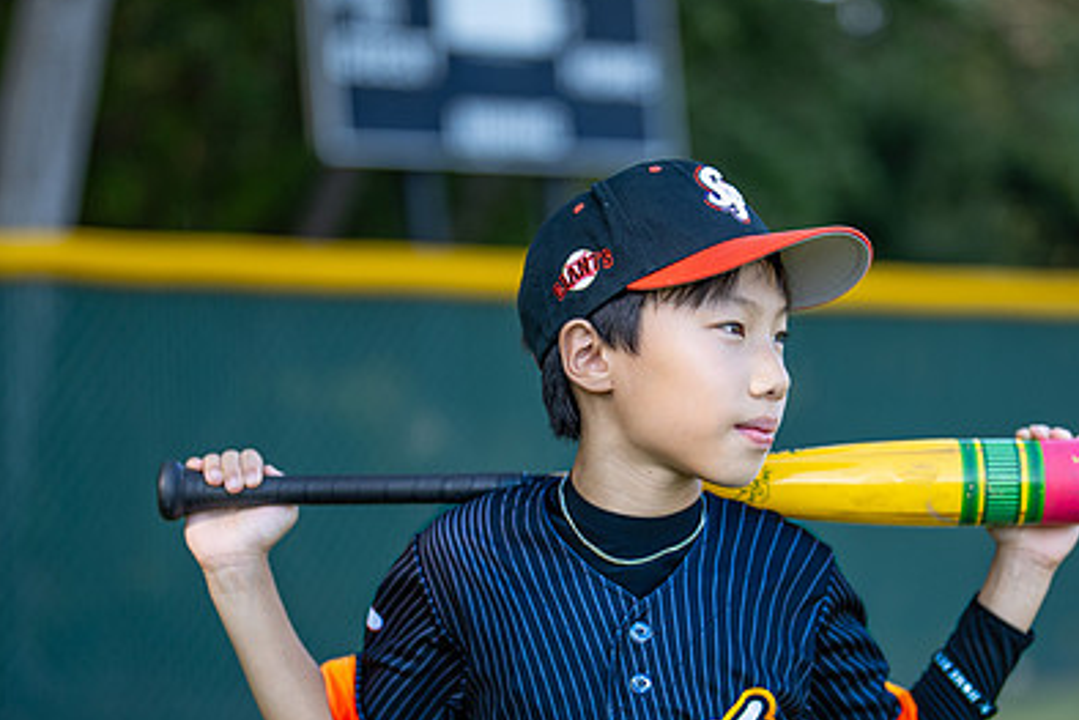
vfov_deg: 15.7
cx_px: 669
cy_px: 499
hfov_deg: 23.3
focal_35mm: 87
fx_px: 2608
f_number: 1.2
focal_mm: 50
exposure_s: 1/2000
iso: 125
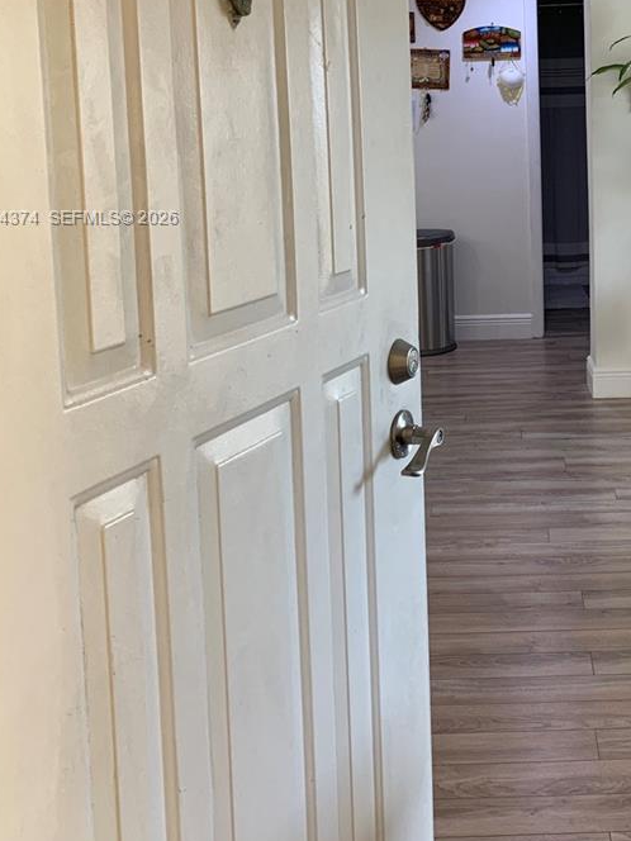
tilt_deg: -5.2
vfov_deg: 39.4
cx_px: 513
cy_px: 219
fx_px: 1142
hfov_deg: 30.1
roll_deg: +0.6
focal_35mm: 47
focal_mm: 4.25
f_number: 1.8
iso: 100
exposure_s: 1/63
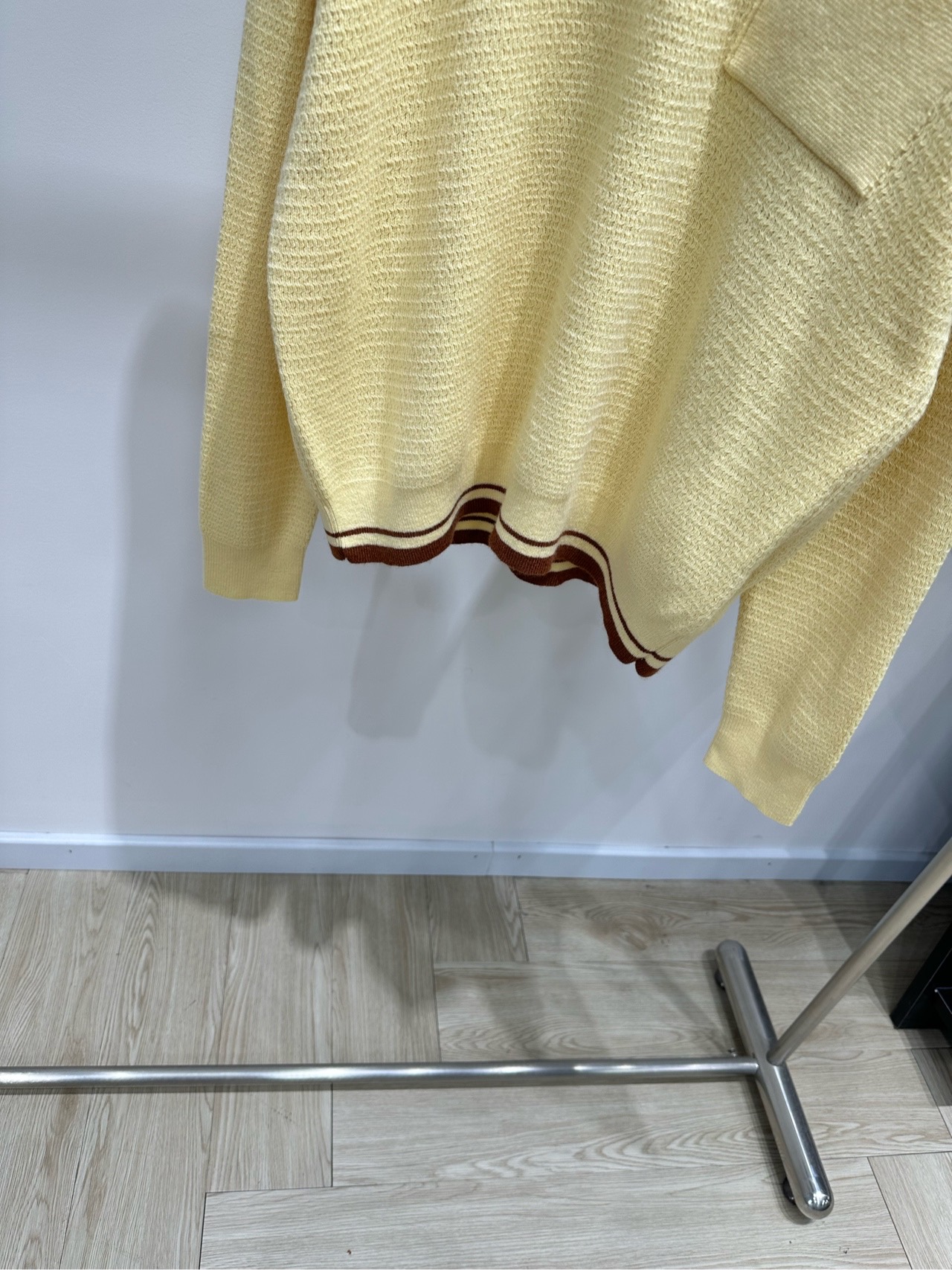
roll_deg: -14.7
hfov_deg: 56.8
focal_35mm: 24
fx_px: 880
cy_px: 635
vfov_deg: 71.6
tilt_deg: -39.6
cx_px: 476
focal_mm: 6.86
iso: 64
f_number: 1.78
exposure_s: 1/118
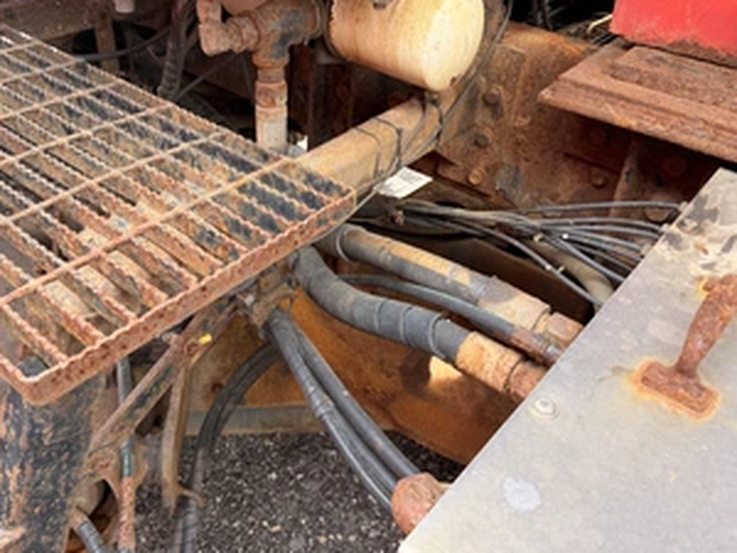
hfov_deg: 56.7
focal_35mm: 32
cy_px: 202
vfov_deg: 43.7
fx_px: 681
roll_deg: -7.5
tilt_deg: -29.1
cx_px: 327
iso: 64
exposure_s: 1/153
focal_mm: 6.76
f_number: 1.78
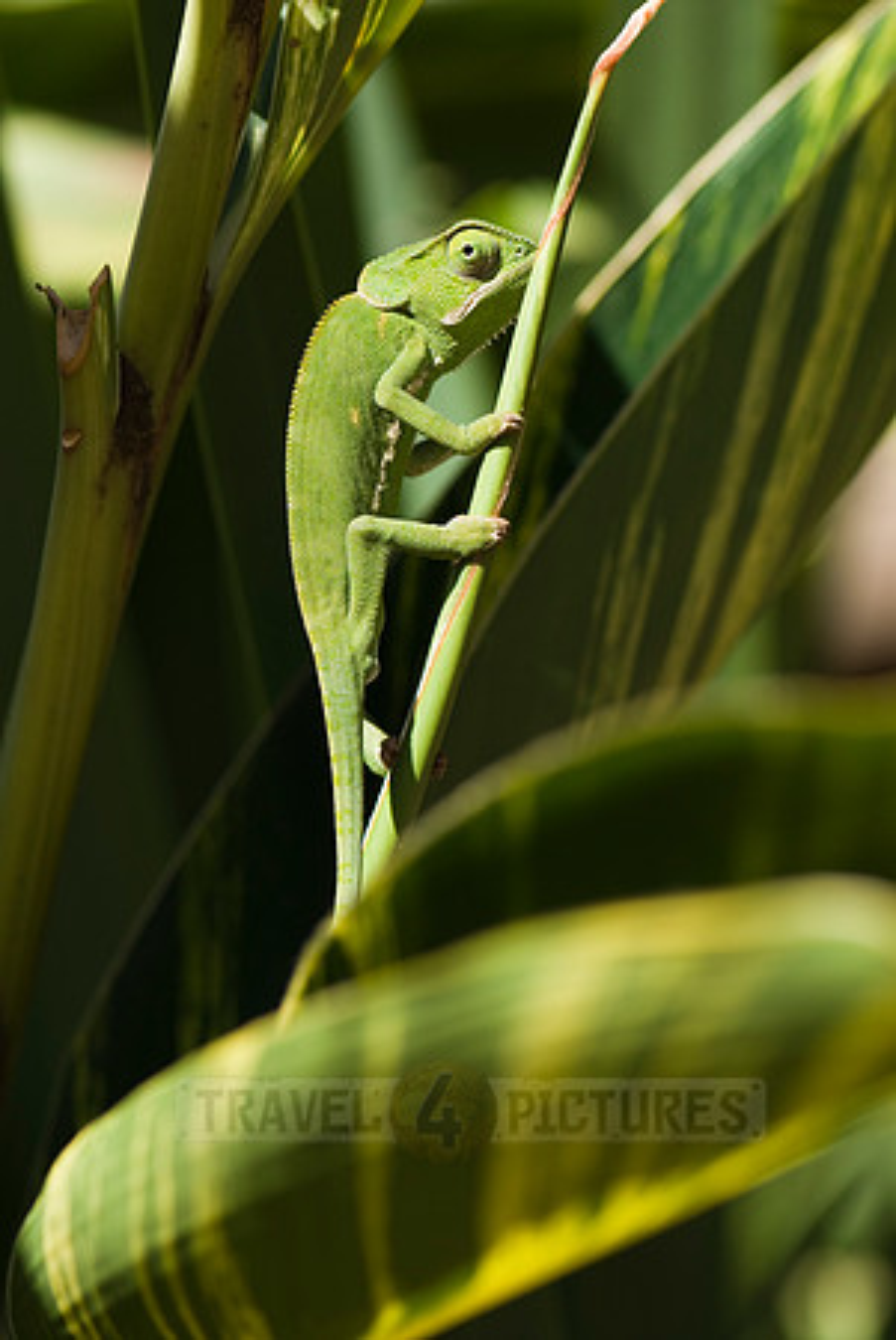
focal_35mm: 158
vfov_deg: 13.0
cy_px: 670
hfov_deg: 8.7
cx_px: 448
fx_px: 5866
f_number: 4.5
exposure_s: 1/500
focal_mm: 105
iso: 160
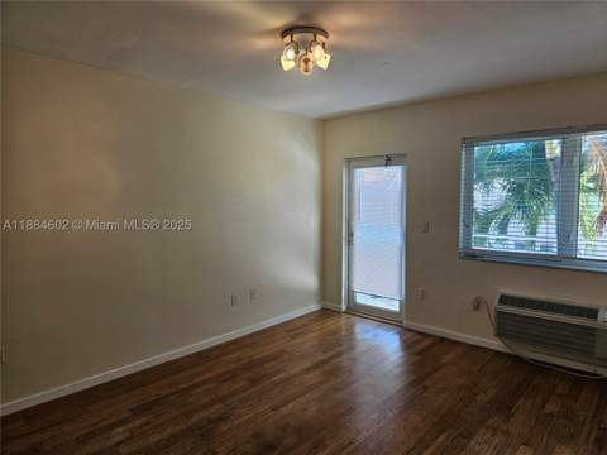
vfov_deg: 58.9
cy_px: 228
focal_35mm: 23
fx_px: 403
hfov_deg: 73.9
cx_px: 304
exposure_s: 1/120
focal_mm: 5.4
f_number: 1.8
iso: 80
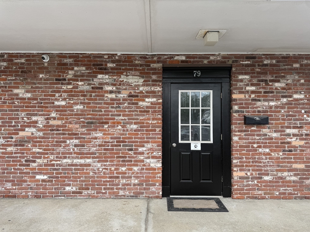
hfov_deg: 71.6
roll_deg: +0.1
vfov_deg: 56.8
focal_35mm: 24
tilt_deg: +2.6
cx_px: 155
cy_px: 116
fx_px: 215
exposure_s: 1/840
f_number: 1.78
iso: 80
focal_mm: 6.76
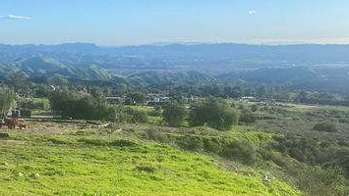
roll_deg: -0.8
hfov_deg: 39.2
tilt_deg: -14.6
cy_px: 171
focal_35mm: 51
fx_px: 472
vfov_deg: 23.0
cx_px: 76
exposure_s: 1/2028
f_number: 1.8
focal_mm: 4.25
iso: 32
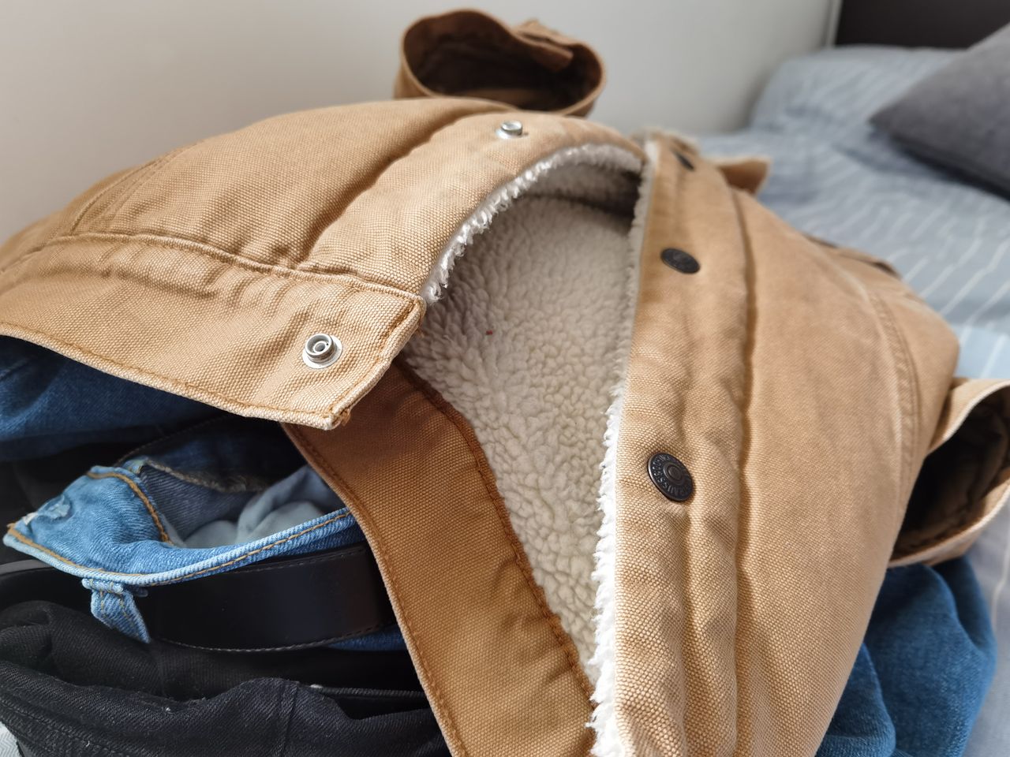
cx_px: 505
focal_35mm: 27
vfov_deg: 51.4
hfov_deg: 65.3
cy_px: 378
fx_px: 788
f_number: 1.9
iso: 200
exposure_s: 1/50
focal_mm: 6.71
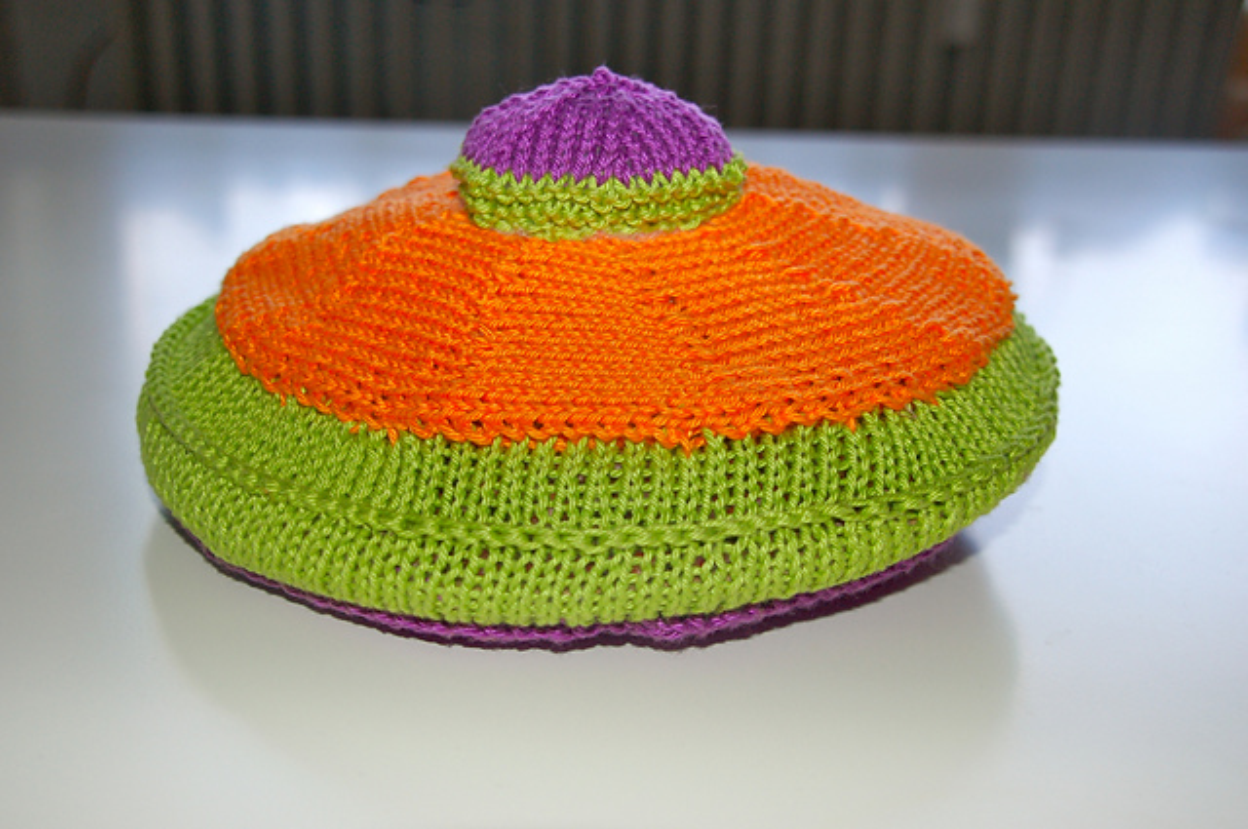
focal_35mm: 46
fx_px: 1610
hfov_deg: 42.4
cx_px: 624
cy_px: 414
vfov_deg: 28.9
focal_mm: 31
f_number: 4.5
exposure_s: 1/60
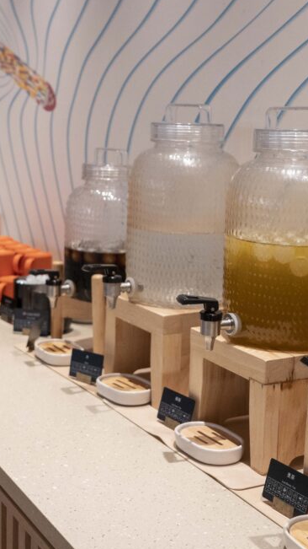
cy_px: 267
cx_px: 148
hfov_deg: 19.7
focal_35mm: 61
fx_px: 886
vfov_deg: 34.4
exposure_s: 1/160
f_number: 5
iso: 3200
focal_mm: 37
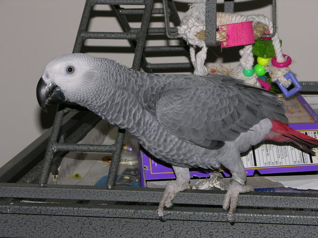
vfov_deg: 11.4
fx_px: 1194
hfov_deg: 15.2
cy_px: 119
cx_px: 159
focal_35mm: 130
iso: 50
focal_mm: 31.9
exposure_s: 1/60.3
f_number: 6.7
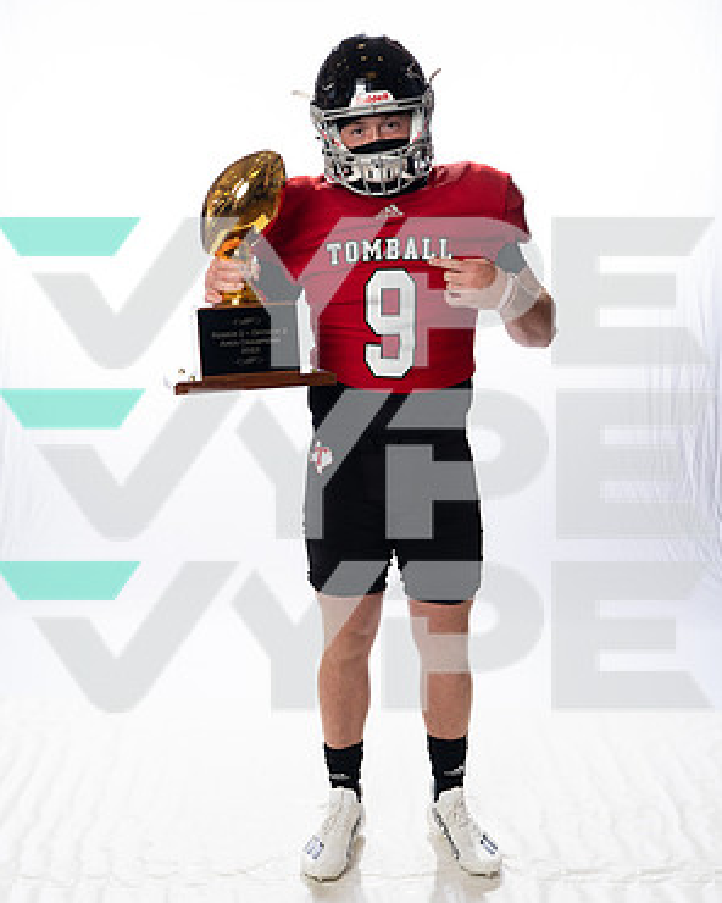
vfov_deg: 38.8
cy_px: 466
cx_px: 359
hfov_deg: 31.5
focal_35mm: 48
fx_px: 1282
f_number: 4
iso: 400
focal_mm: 42
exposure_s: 1/250
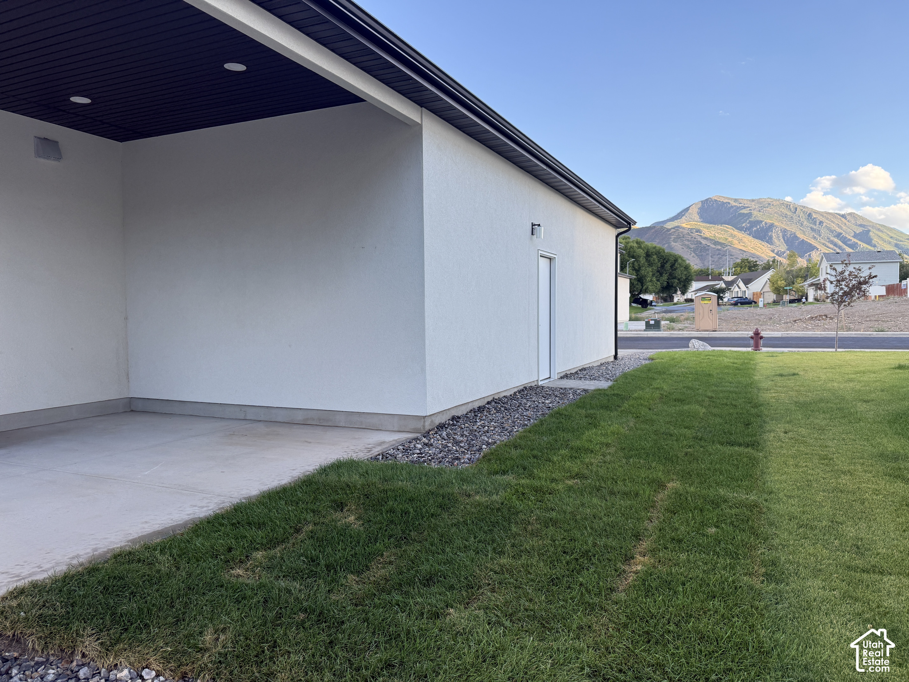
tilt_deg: -2.9
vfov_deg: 56.8
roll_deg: +0.6
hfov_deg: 71.6
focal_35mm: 24
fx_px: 630
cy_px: 341
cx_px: 454
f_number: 1.78
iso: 100
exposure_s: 1/840
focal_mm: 6.76
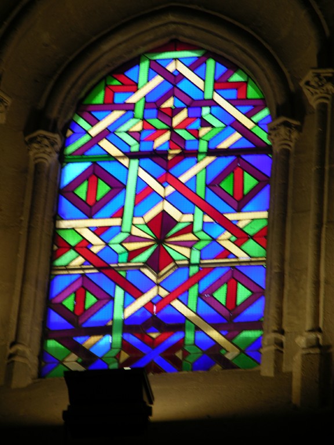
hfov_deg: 5.3
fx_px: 3602
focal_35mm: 280
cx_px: 167
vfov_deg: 7.1
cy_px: 222
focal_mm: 71.2
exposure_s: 1/17.6
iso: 50
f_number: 4.2
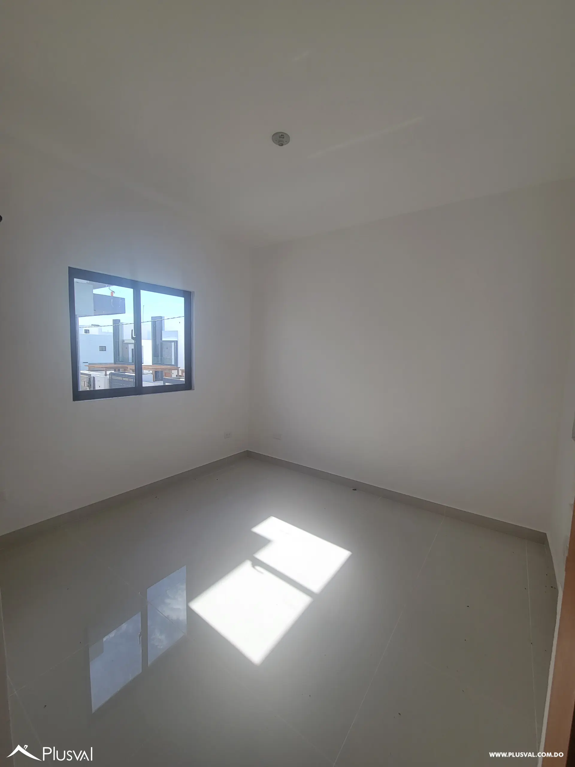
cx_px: 288
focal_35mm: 13
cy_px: 384
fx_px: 288
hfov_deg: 89.9
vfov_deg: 106.2
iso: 50
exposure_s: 1/551
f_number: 2.2
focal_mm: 2.2
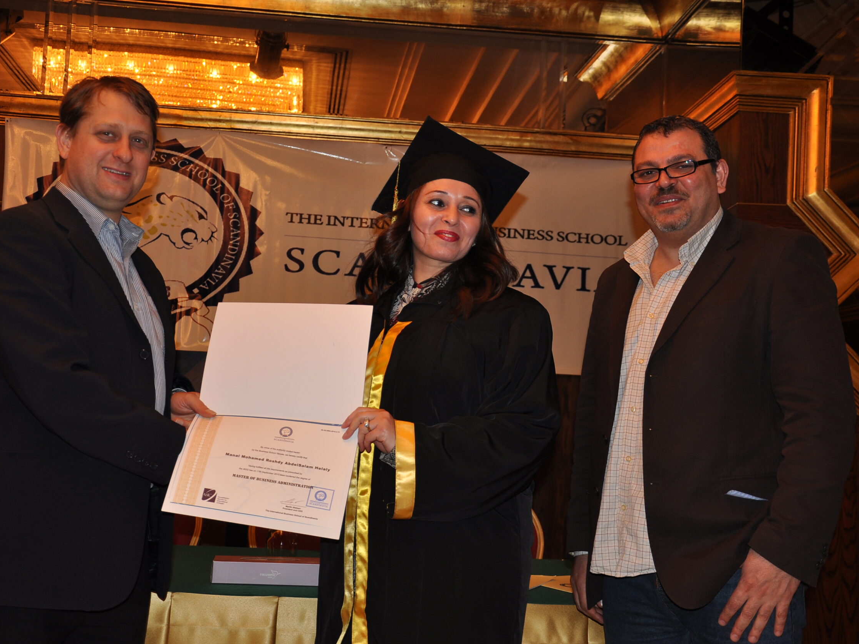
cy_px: 318
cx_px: 391
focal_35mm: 43
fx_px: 1067
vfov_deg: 33.6
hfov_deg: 43.8
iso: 320
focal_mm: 26
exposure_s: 1/60
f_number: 4
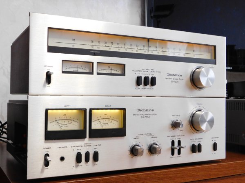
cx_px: 122
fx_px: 318
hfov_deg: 42.1
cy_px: 92
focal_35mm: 45
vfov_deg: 32.2
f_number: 3.7
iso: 400
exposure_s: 1/20
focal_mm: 8
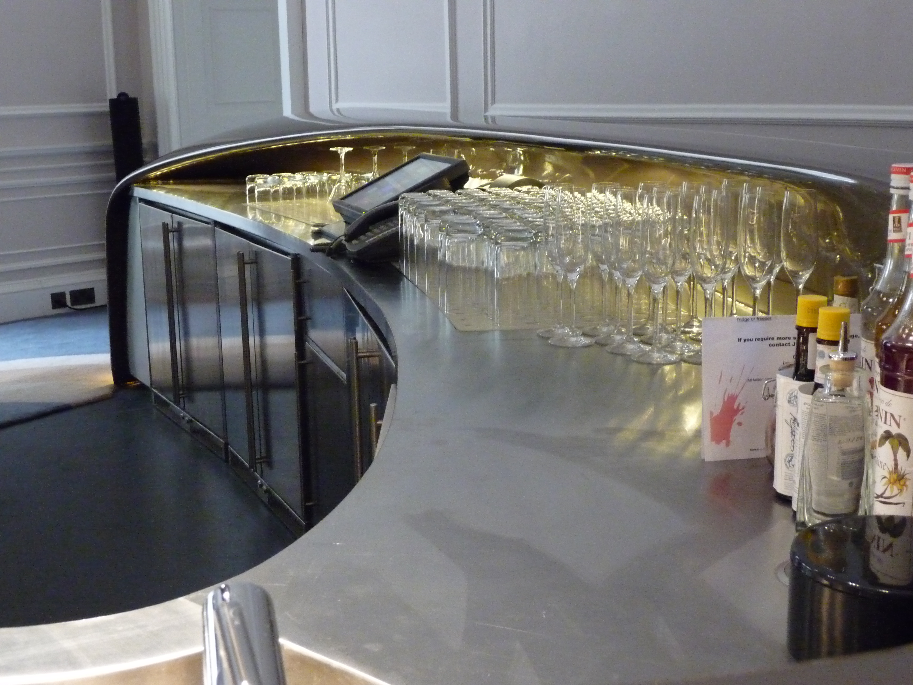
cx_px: 456
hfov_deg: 38.2
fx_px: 1319
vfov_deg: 29.1
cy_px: 342
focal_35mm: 50
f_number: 4.2
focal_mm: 8.5
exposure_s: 1/10
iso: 800
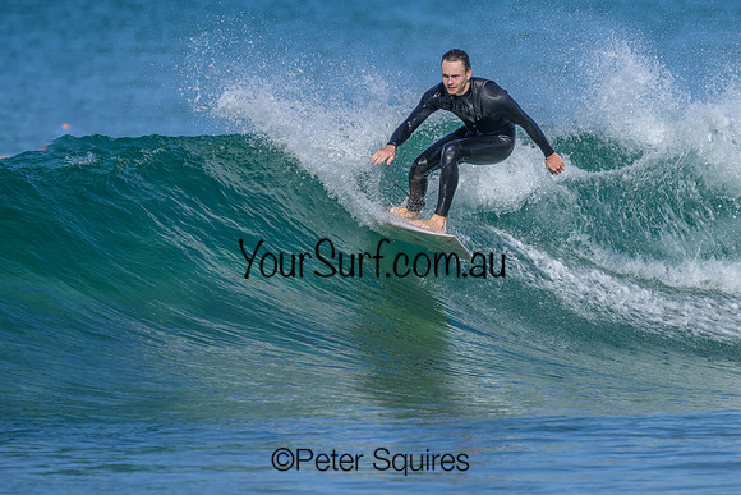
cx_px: 465
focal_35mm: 1093
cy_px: 184
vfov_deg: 1.3
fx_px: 22500
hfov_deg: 1.9
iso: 250
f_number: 6.3
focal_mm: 800
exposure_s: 1/2000
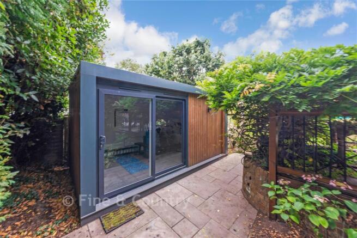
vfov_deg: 90.0
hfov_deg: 112.6
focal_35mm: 12
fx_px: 119
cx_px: 178
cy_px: 119
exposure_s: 1/4
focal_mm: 12
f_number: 11
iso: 100
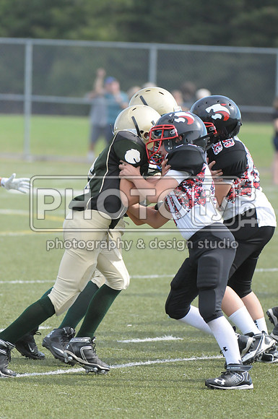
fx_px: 3485
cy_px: 210
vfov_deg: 6.9
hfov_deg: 4.6
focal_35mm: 300
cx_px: 139
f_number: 4
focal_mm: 200
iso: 1600
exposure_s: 1/4000
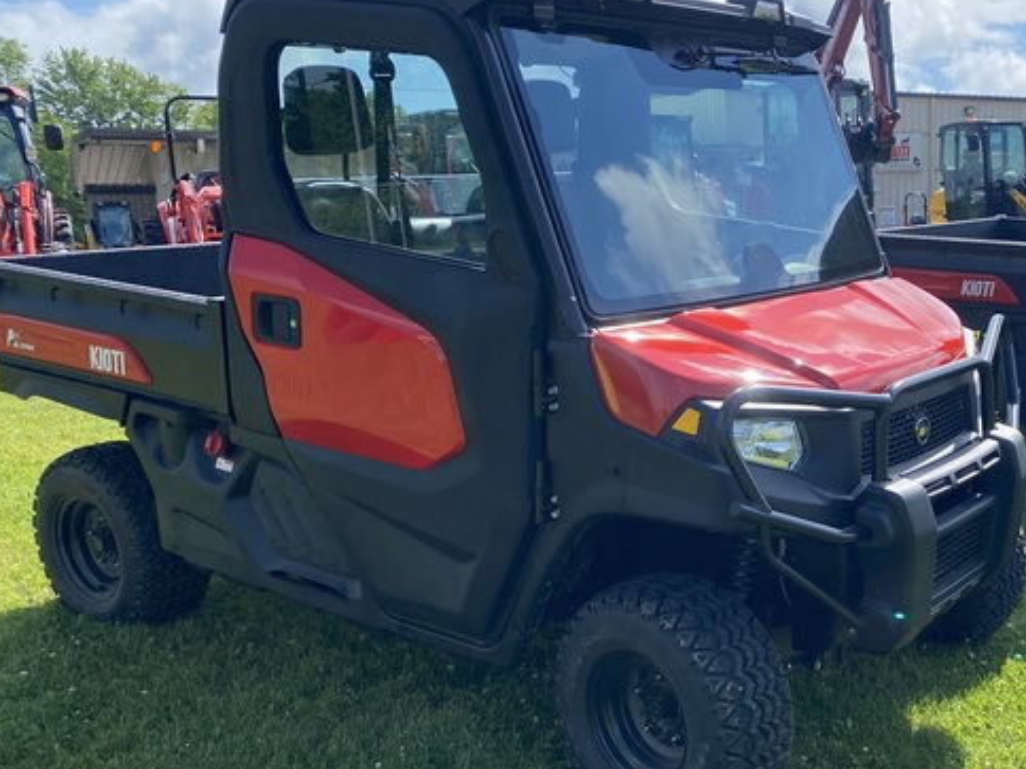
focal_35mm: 43
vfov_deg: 33.5
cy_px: 470
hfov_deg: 41.9
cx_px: 825
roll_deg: +1.6
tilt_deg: -9.2
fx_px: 1274
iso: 32
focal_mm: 4.25
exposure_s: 1/1629
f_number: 1.8
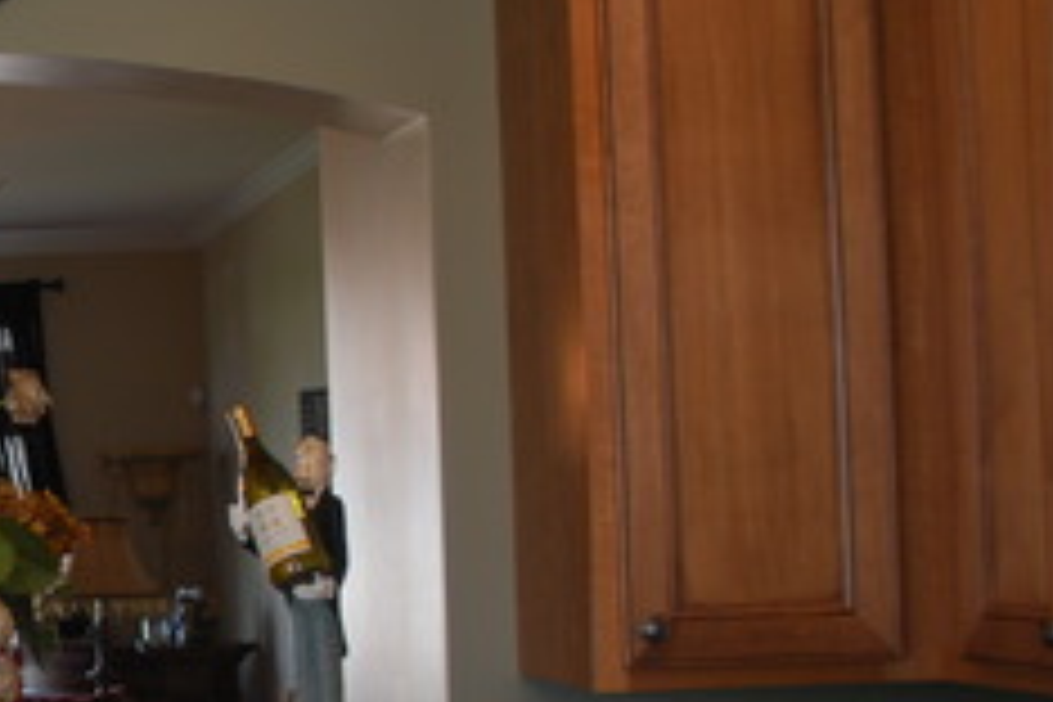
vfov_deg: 18.4
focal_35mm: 74
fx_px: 2164
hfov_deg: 24.4
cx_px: -266
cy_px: 482
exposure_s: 1/50
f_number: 3.8
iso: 200
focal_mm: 18
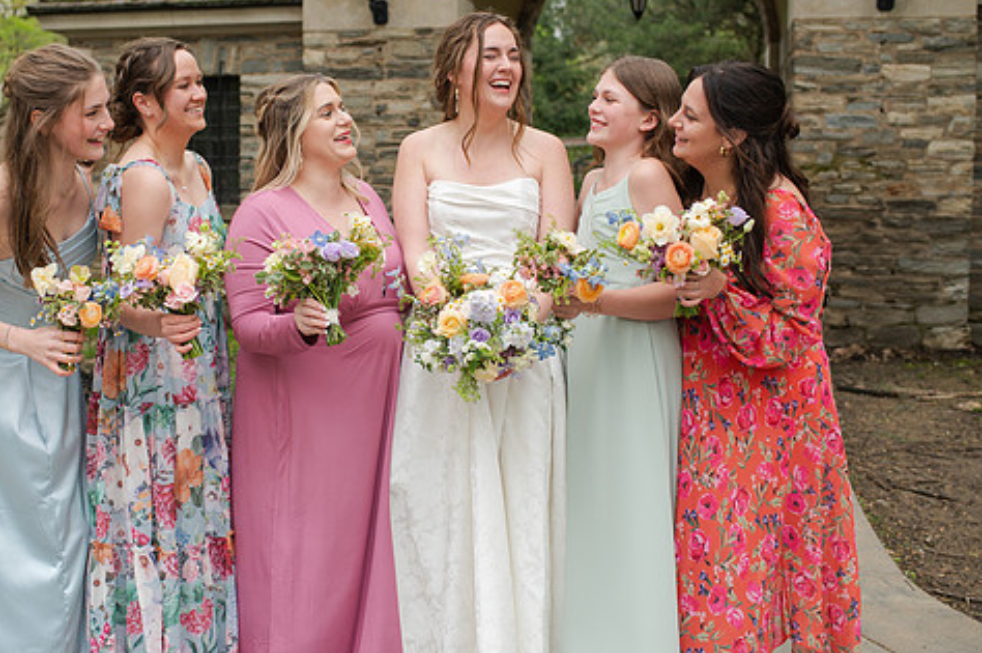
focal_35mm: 46
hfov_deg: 42.5
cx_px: 377
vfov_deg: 29.2
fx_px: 1253
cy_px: 288
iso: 125
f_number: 3.2
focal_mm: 35
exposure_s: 1/320
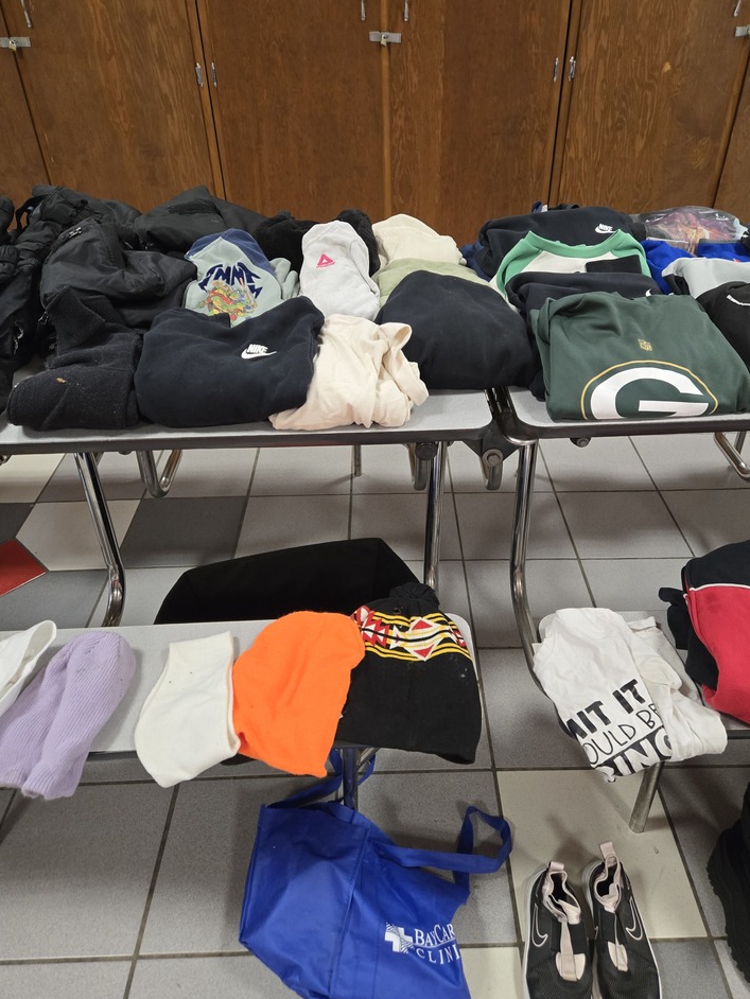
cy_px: 504
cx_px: 388
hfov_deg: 54.9
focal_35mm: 25
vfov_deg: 69.4
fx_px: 722
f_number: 1.8
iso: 400
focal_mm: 5.4
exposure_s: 1/120
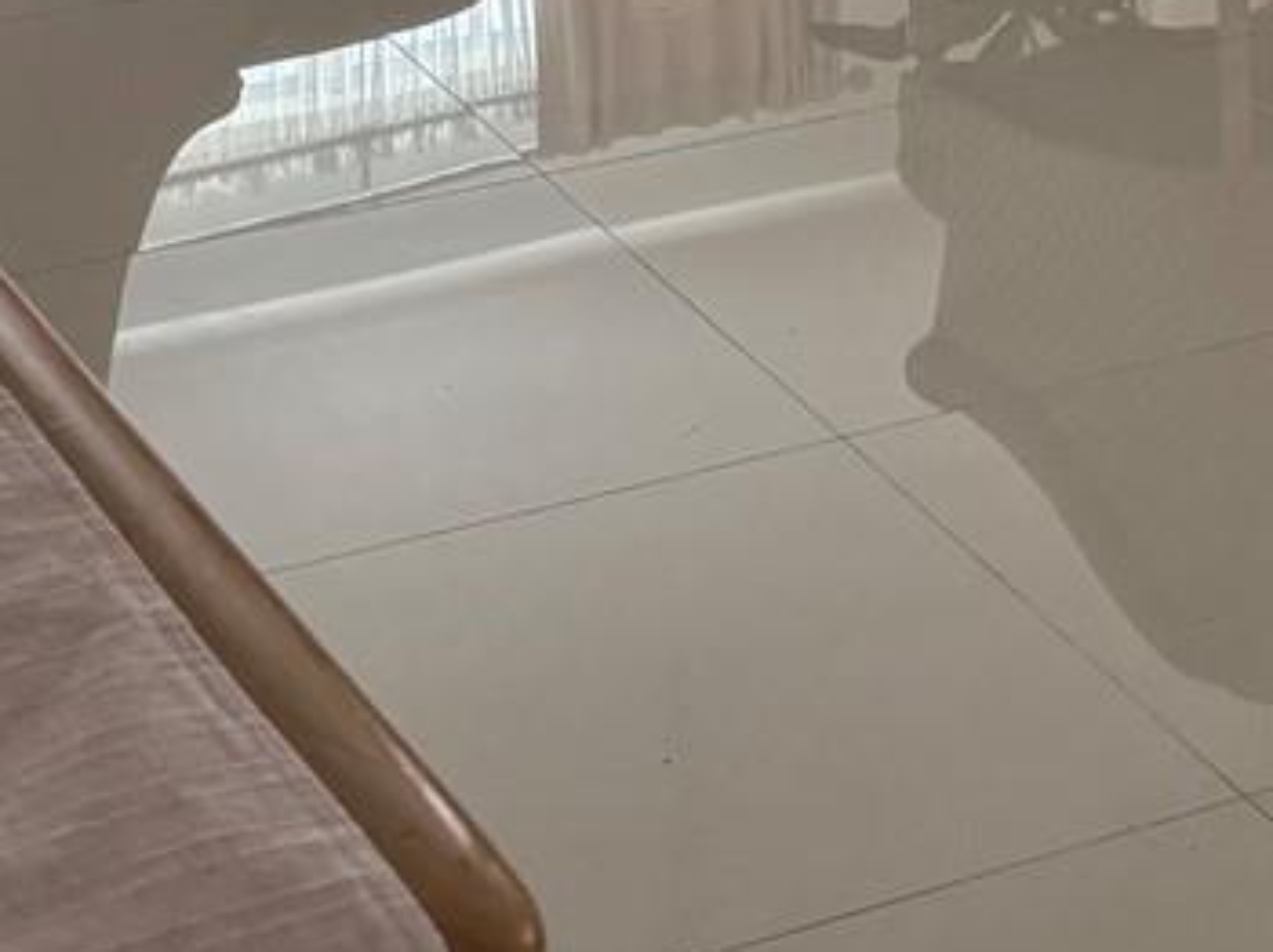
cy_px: -545
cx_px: 1564
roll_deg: -1.4
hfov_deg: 15.9
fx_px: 4373
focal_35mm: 119
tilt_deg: -11.3
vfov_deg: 11.8
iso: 100
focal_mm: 5.96
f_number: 1.6
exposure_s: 1/242
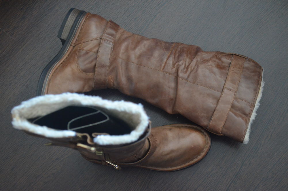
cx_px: 144
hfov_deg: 30.6
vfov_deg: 20.5
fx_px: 527
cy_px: 96
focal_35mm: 66
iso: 3200
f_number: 5.3
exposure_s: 1/30
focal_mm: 44
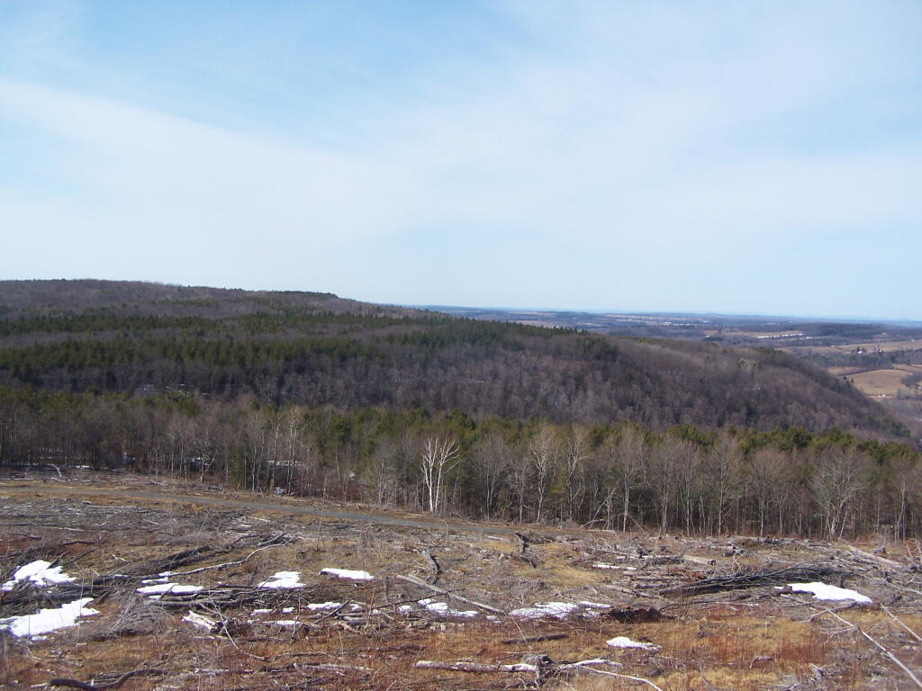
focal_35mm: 38
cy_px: 346
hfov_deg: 49.0
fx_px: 1012
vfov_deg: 37.7
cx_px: 461
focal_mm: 6.3
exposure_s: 1/800
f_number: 4
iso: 80
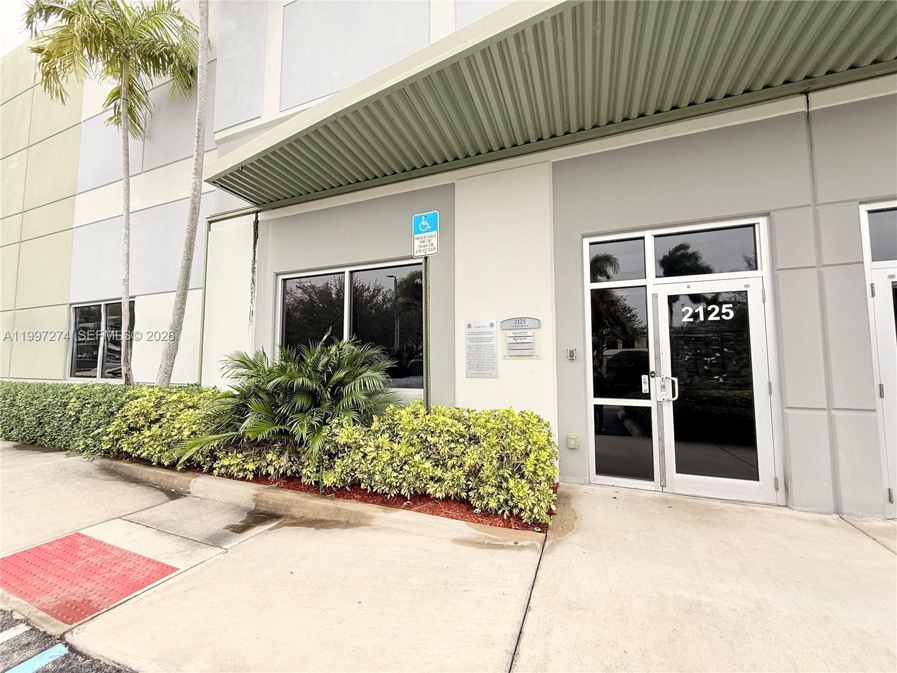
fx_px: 363
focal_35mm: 14
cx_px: 448
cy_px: 336
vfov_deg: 85.7
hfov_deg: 102.1
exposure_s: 1/590
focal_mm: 2.22
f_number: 2.2
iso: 50
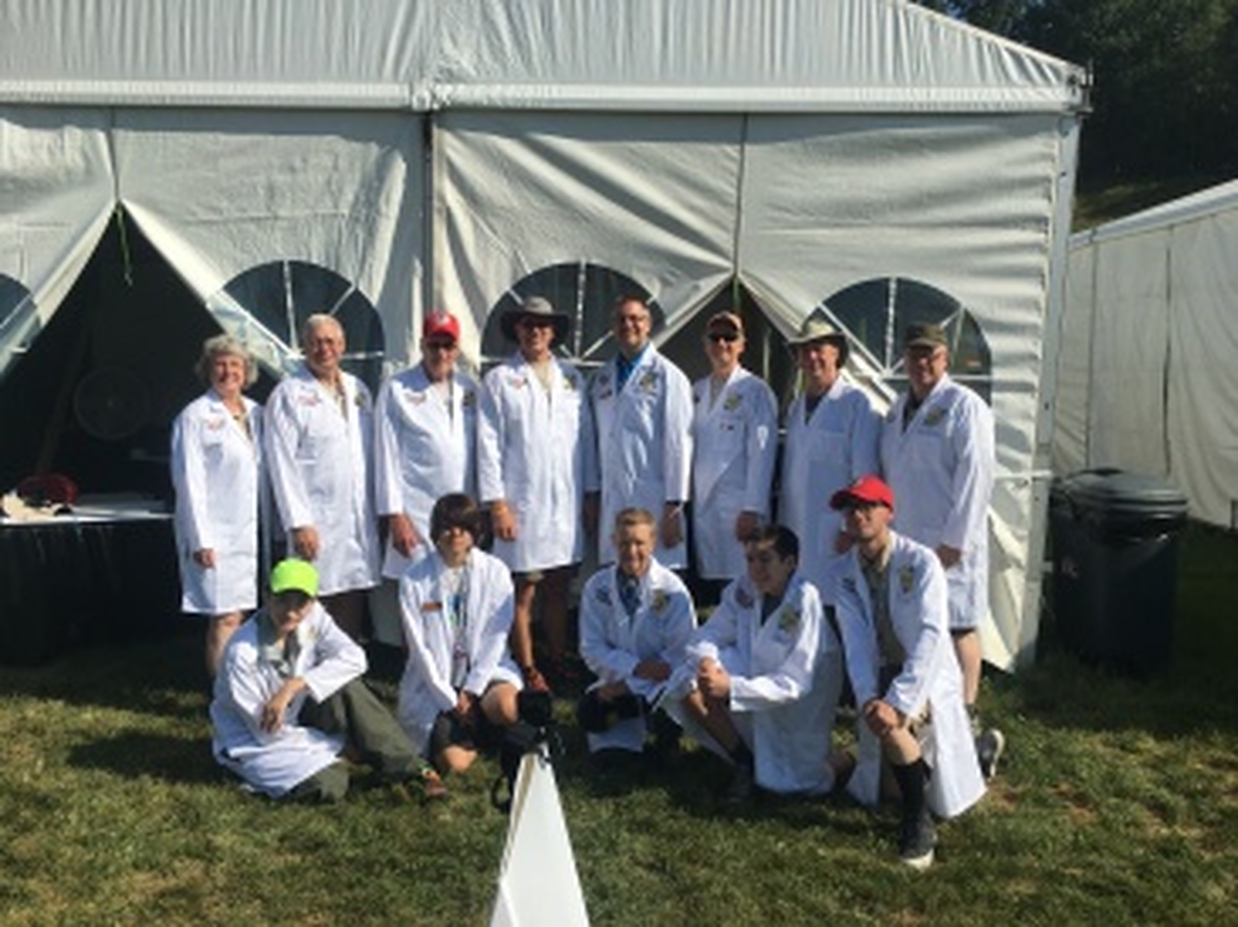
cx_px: 619
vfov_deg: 48.2
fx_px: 1036
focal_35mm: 29
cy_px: 464
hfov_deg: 61.7
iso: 25
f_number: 2.2
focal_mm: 4.15
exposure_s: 1/2849
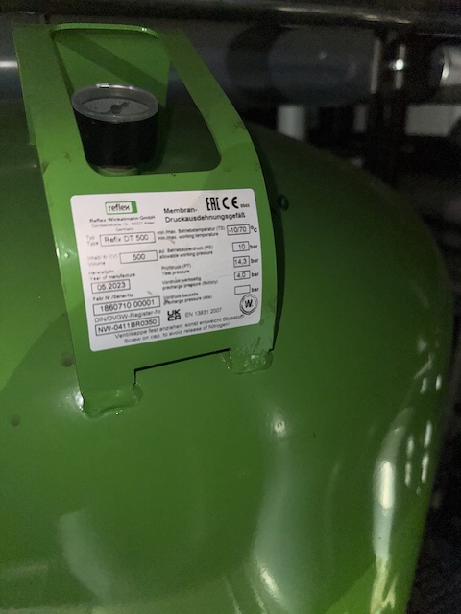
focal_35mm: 24
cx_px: 230
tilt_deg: -22.5
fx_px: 426
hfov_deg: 56.8
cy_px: 307
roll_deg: +0.3
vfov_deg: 71.6
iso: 50
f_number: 1.78
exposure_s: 1/59
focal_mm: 6.76
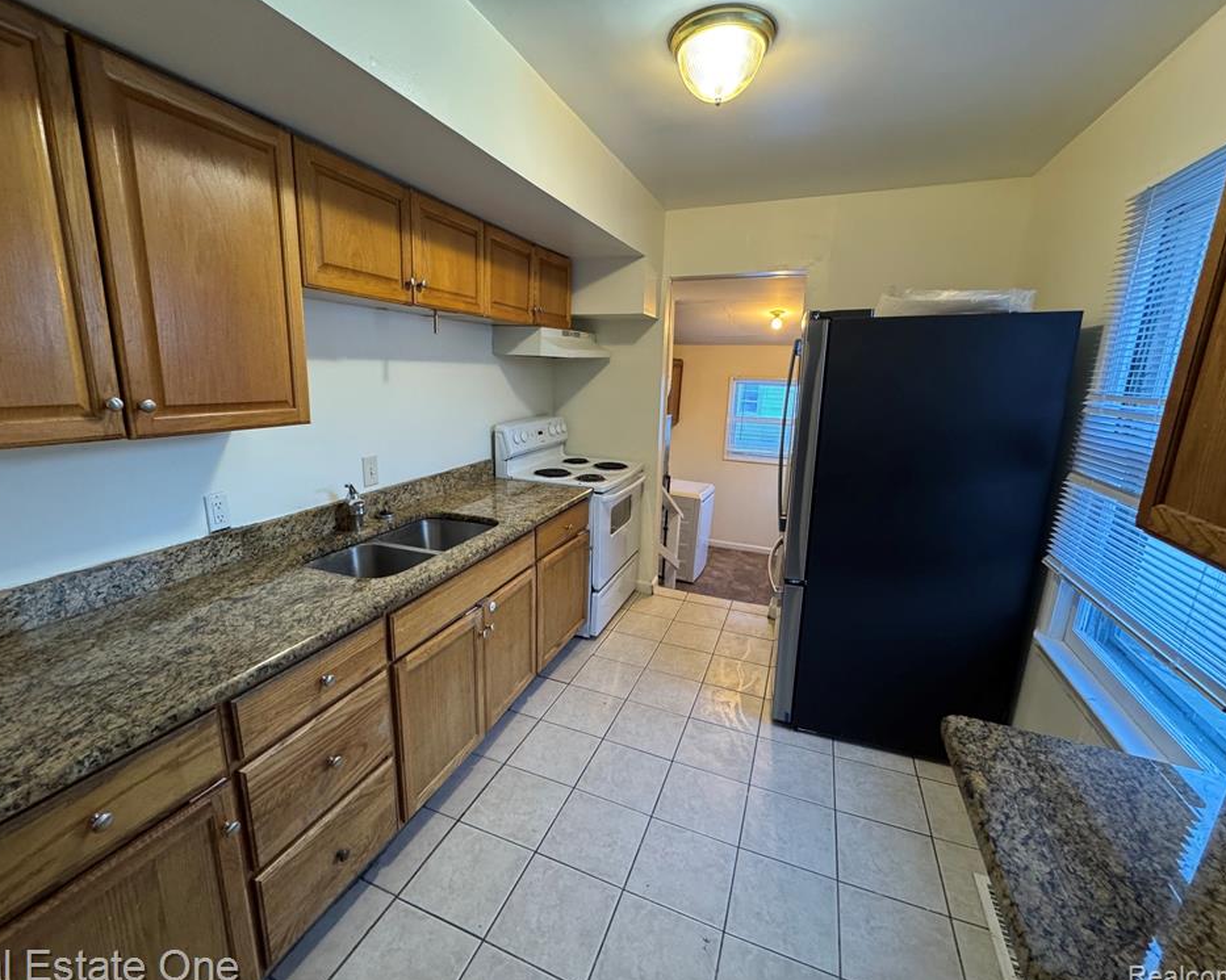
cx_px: 589
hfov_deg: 96.8
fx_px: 544
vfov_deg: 84.0
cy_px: 493
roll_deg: -2.4
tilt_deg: -13.9
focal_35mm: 15
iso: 320
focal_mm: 2.22
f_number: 2.2
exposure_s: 1/60
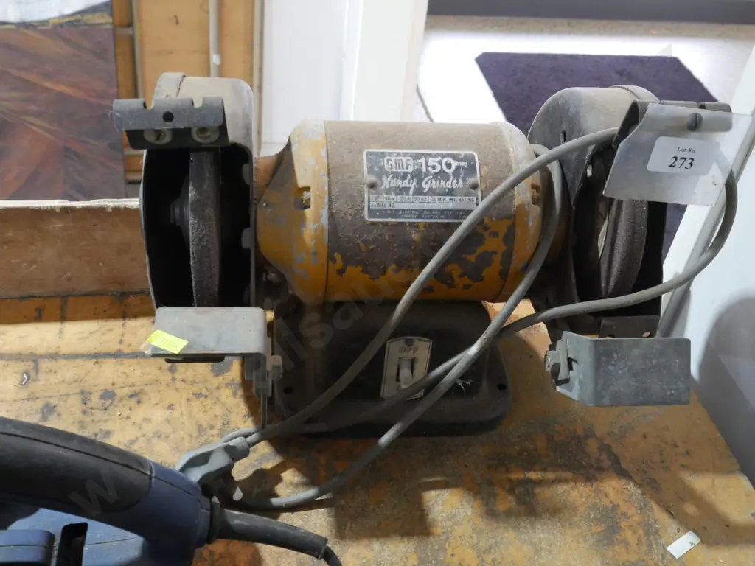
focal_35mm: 38
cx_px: 378
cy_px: 283
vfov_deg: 37.7
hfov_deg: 49.0
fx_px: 829
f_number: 7.1
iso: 3200
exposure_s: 1/30
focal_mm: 19
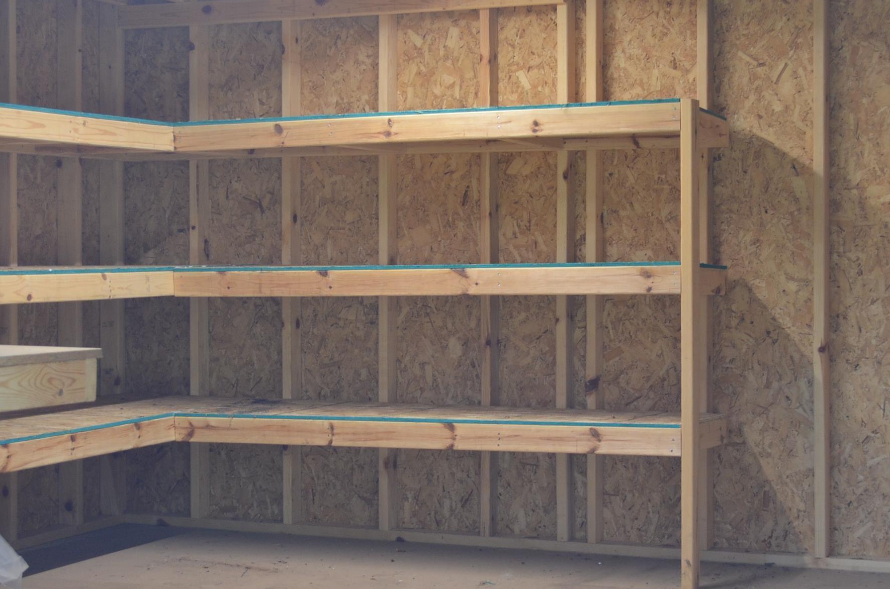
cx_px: 458
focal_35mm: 71
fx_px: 1751
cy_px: 268
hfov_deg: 28.5
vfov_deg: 19.1
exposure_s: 1/60
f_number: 5
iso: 640
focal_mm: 34
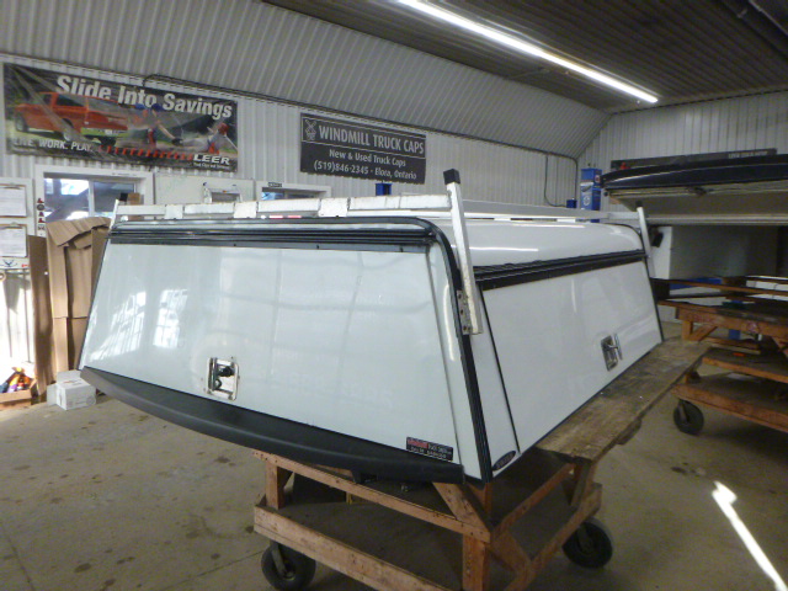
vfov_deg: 54.9
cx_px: 394
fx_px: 569
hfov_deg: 69.4
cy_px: 296
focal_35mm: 25
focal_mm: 4.5
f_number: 3.9
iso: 400
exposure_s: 1/80
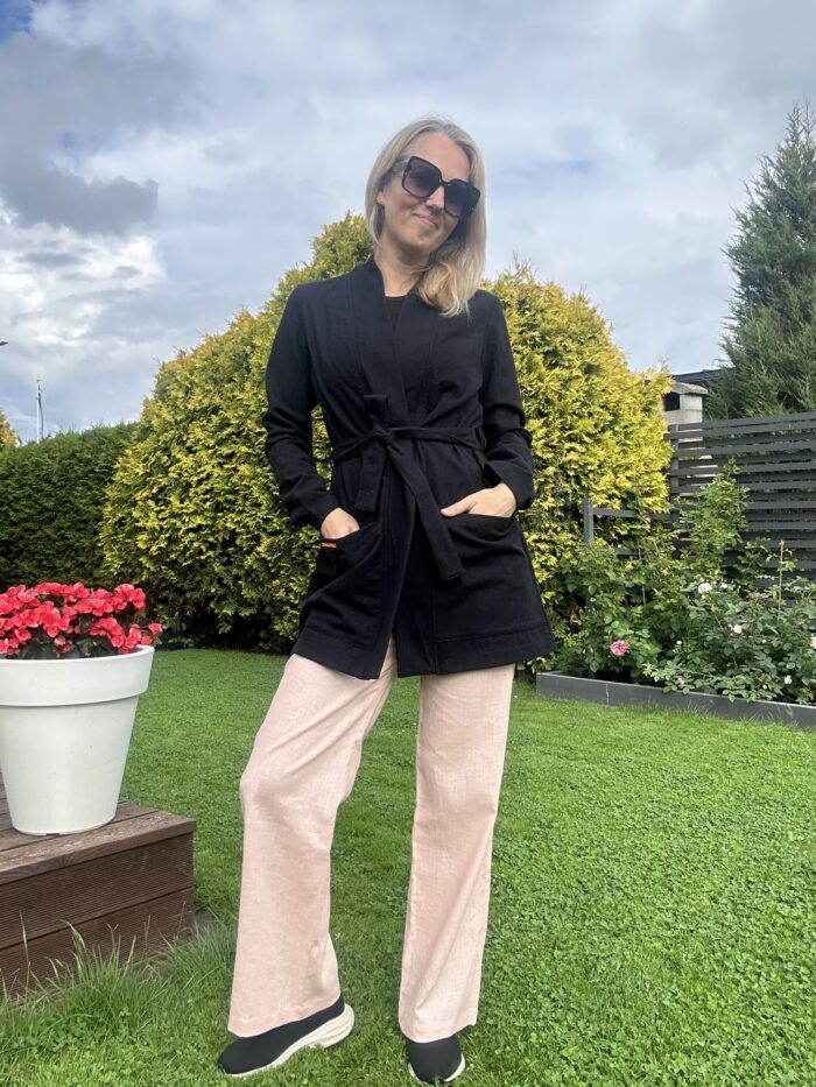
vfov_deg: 60.0
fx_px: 943
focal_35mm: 30
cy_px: 544
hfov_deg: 46.8
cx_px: 408
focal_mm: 2.69
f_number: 1.9
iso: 25
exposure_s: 1/636
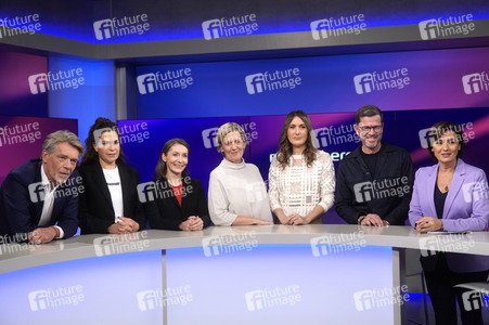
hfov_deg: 43.6
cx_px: 244
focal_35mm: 45
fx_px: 611
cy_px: 162
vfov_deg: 29.8
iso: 640
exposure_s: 1/640
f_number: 1.6
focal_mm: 30
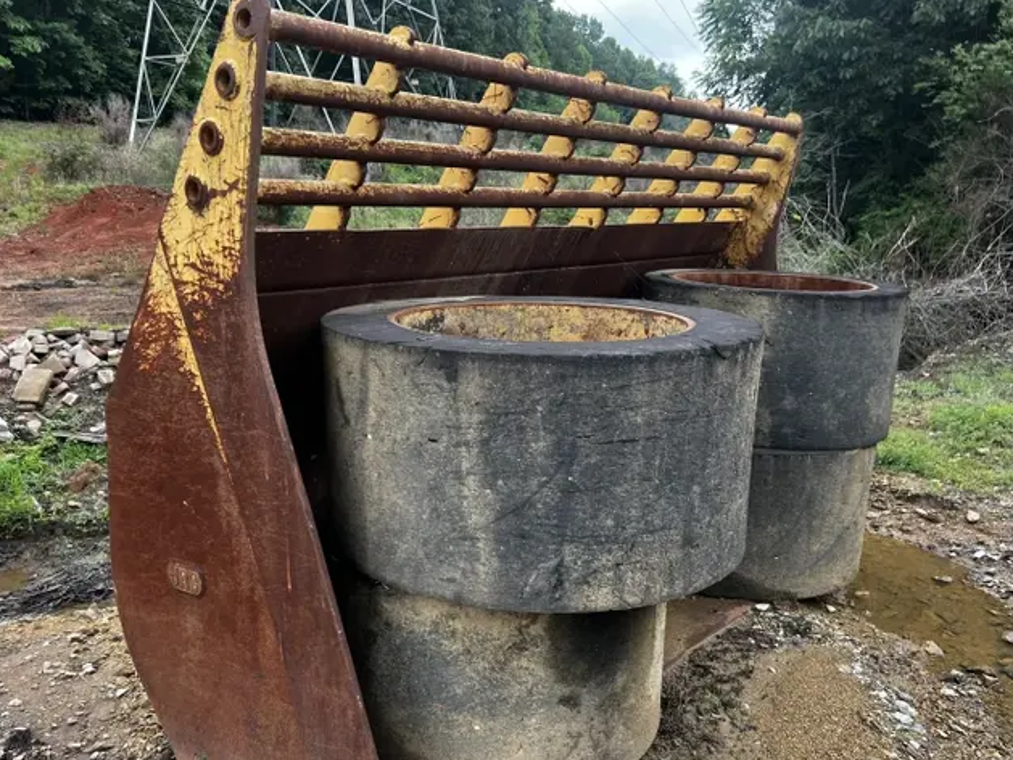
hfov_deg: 58.3
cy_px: 402
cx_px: 496
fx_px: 907
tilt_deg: -10.1
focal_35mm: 31
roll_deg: +4.9
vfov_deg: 45.4
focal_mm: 5.7
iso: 40
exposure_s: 1/263
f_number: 1.5
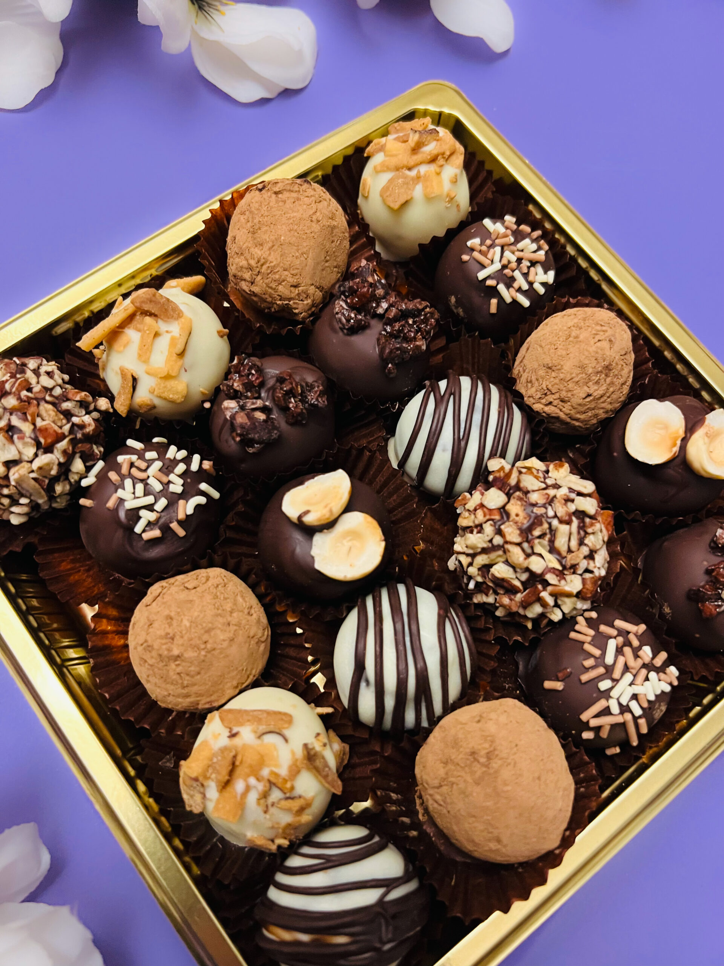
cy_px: 483
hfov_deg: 53.1
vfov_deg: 67.3
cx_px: 362
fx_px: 725
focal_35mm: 26
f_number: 1.5
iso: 500
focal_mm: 5.7
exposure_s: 1/40
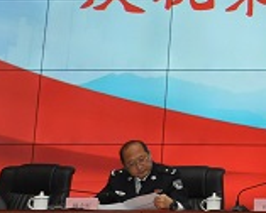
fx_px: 930
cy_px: -42
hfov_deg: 14.4
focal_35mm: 118
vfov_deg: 12.8
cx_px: 473
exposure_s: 1/200
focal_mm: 22
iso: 1000
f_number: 7.1
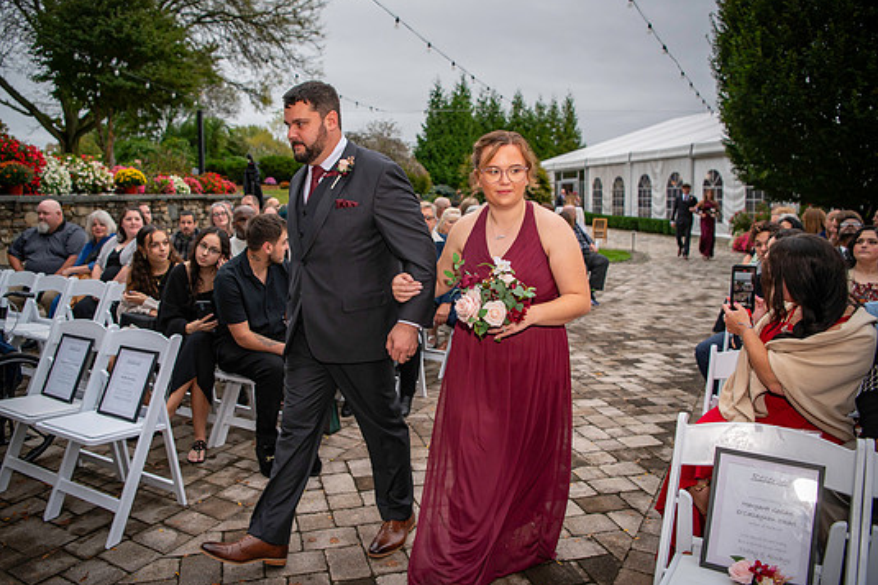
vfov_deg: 49.5
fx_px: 634
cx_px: 410
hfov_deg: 69.4
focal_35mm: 26
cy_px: 281
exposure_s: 1/1000
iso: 800
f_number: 2.8
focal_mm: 24
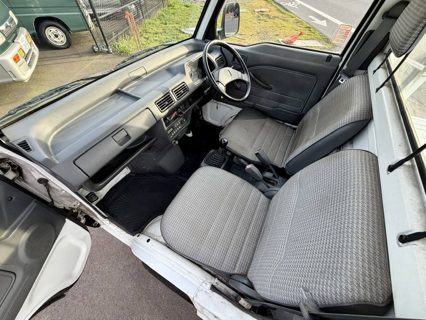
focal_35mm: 14
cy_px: 160
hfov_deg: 102.1
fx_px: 172
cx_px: 213
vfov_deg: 85.7
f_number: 2.2
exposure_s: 1/121
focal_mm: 2.22
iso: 64
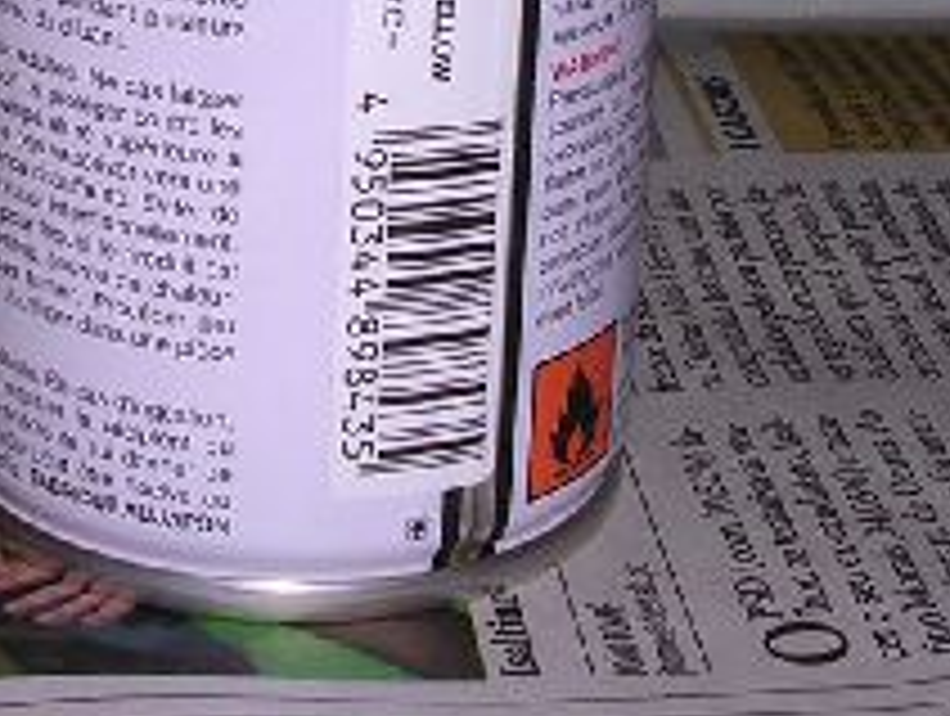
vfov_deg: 12.5
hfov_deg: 17.0
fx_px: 3161
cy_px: -198
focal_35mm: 115
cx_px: 279
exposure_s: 1/60.1
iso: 100
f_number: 5.6
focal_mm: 5.8
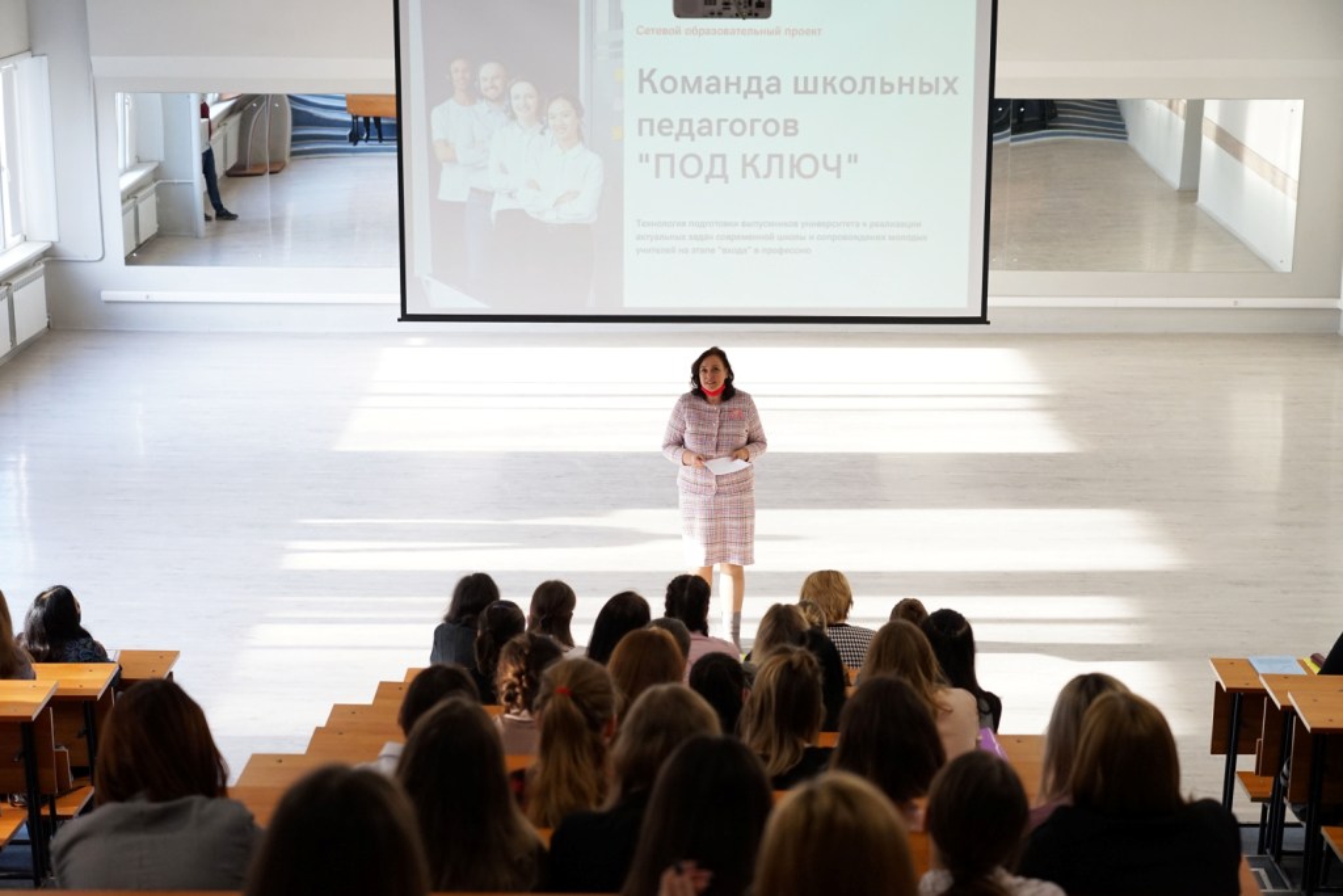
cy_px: 448
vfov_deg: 21.9
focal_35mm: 62
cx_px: 672
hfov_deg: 32.4
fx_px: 2313
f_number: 4
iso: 1000
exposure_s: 1/200
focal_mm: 62
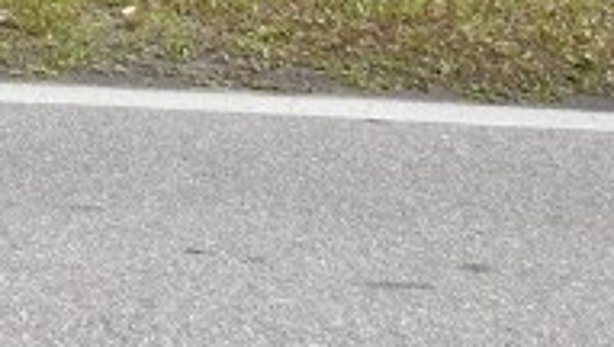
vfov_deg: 5.4
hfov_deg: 9.2
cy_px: -761
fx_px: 3423
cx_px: -871
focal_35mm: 210
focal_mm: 6.4
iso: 125
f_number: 4
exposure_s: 1/1000
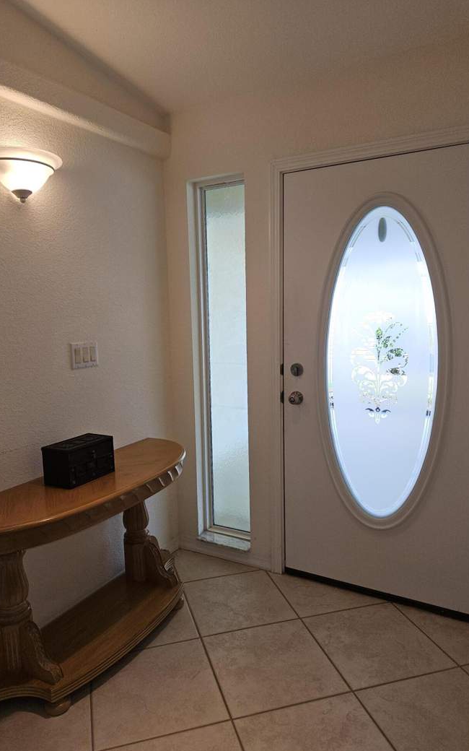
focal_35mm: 25
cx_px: 224
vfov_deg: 72.5
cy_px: 383
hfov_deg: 49.3
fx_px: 511
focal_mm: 5.4
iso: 40
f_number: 1.8
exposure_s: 1/120
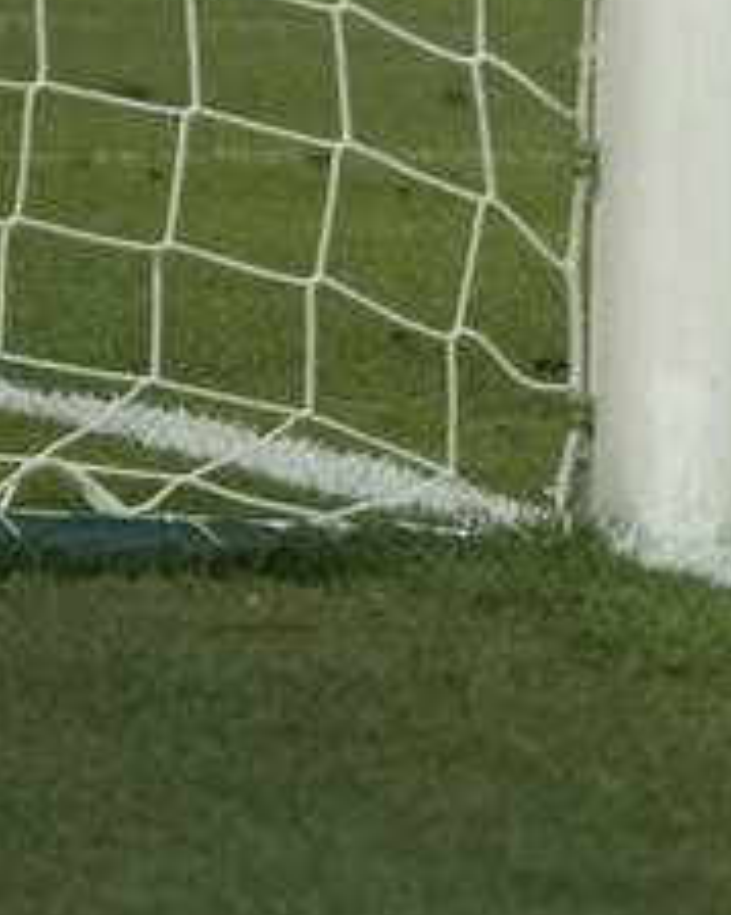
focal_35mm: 902
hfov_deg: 1.7
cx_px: 2720
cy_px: -905
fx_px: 24410
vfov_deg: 2.1
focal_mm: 154
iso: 2500
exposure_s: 1/2000
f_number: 3.2
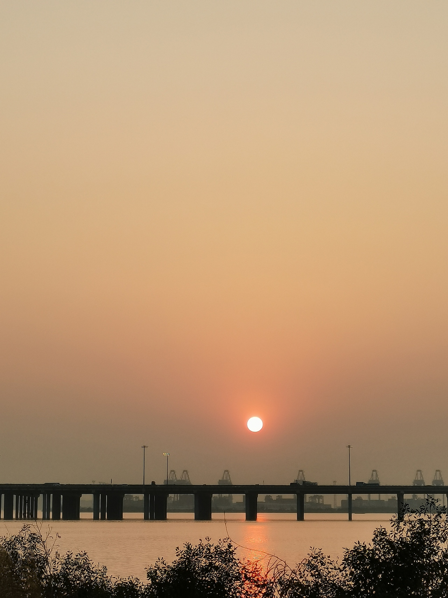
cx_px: 224
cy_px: 299
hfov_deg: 17.2
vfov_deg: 22.8
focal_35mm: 86
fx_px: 1484
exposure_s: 1/775
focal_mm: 5.58
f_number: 1.8
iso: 50
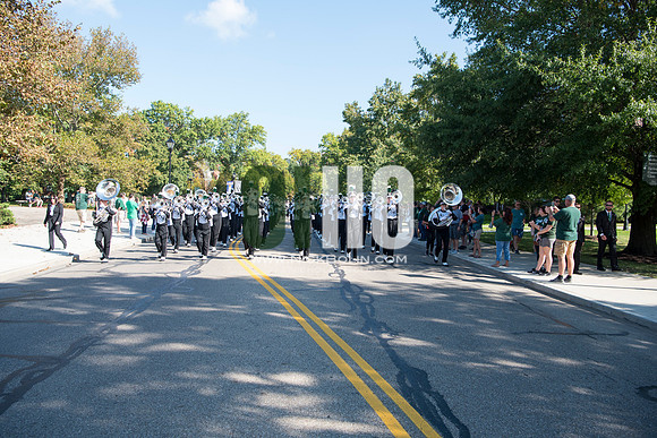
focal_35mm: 29
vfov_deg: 45.0
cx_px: 328
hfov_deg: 63.6
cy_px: 219
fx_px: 529
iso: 200
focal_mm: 29
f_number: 5.6
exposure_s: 1/500
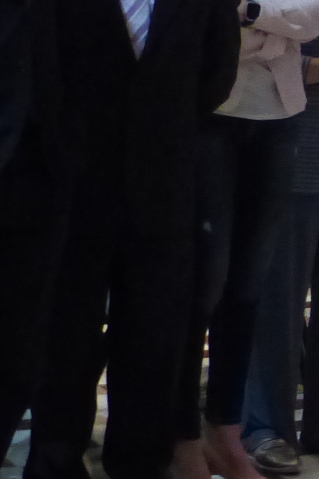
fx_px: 2444
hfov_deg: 7.2
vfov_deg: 11.2
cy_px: 130
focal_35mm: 184
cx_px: 670
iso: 800
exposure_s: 1/25
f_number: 2.8
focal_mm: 6.8
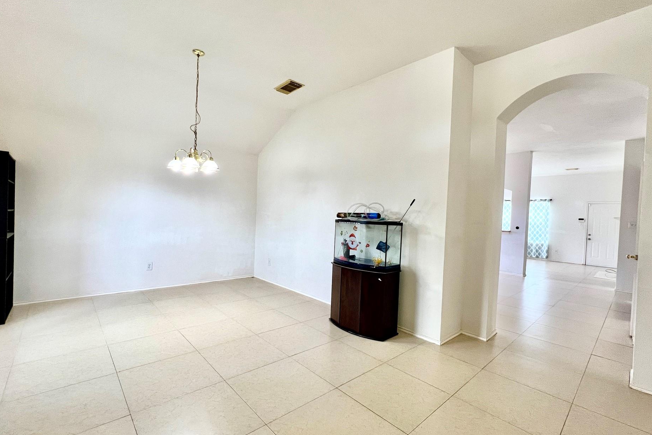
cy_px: 221
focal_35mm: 15
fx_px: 272
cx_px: 325
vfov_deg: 77.3
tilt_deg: -1.0
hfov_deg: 100.4
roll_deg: -2.1
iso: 125
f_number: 1.8
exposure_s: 1/120
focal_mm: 1.57
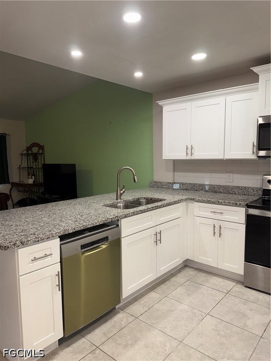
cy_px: 180
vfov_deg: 71.6
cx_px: 136
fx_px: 251
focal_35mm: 24
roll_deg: +0.6
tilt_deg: -5.4
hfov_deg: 56.8
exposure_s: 1/120
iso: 80
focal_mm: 6.76
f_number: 1.78
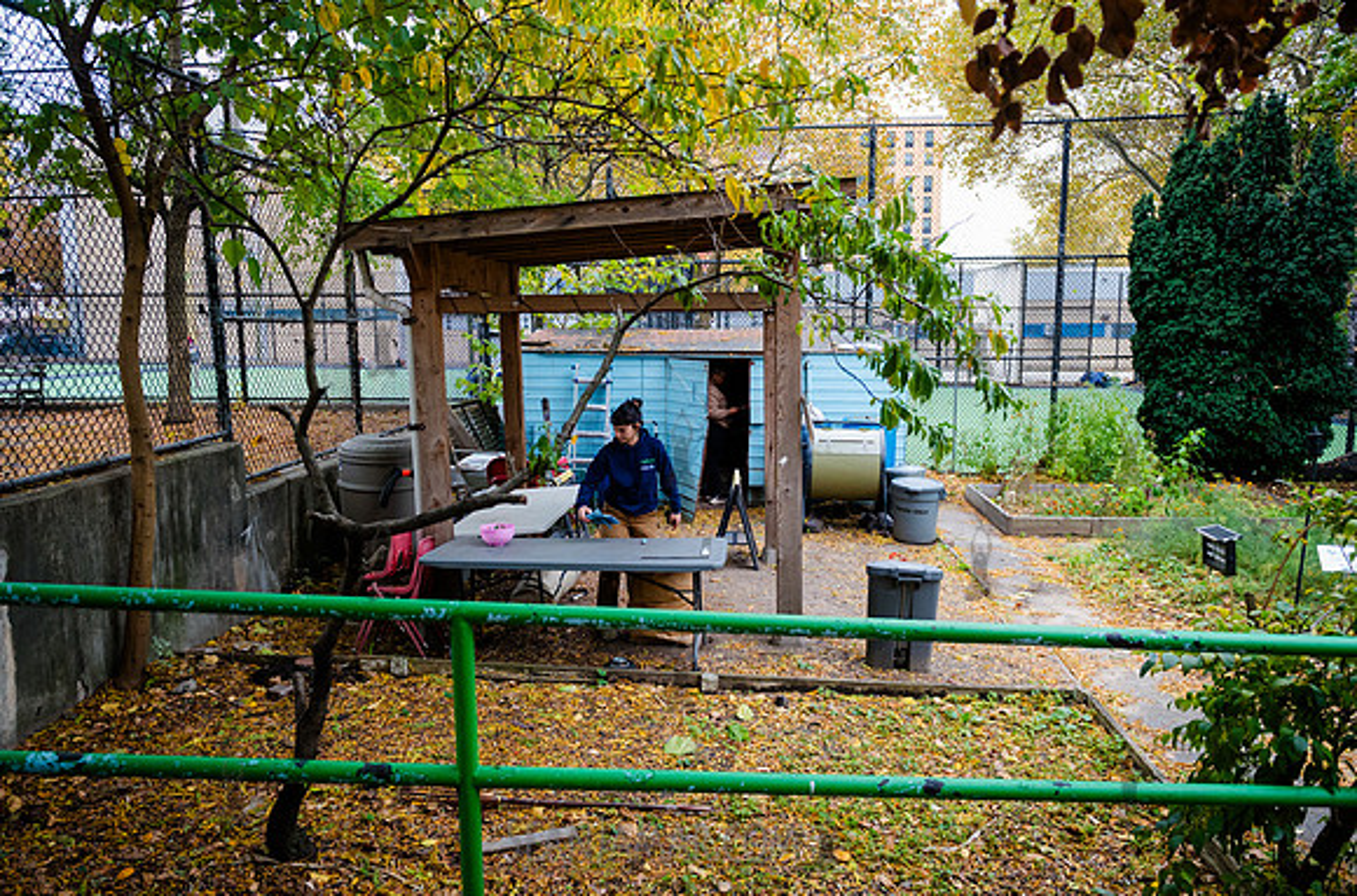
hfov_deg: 71.9
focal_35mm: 25
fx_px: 935
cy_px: 467
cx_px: 655
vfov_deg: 51.2
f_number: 4.5
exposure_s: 1/500
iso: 2000
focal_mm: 24
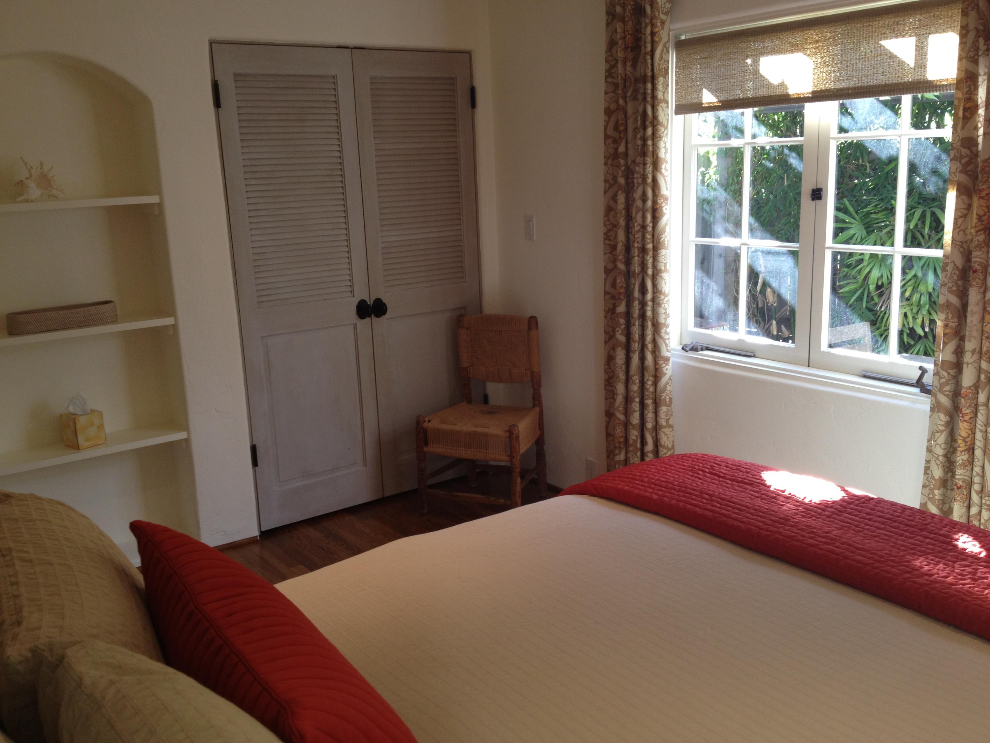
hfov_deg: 52.6
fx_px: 1001
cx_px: 495
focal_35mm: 35
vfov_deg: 40.7
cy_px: 372
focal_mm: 4.28
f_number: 2.4
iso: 80
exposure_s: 1/40
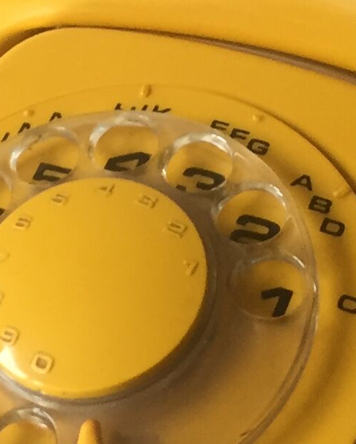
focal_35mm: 150
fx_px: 1975
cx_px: 71
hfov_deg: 10.3
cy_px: 1
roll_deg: -0.1
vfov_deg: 12.7
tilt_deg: -25.7
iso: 125
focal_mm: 4.15
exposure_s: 1/33
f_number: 2.2
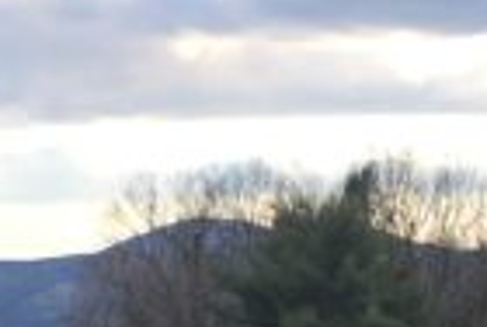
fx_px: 2237
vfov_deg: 7.9
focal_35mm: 165
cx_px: -56
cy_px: 682
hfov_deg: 12.2
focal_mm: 4.15
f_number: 2.2
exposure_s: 1/275
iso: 25
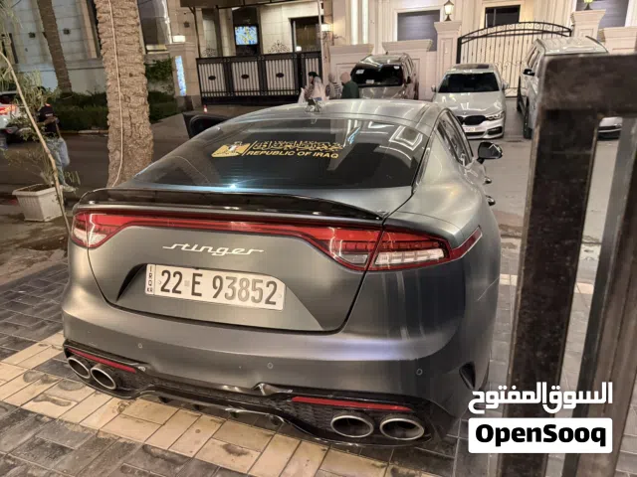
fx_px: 442
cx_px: 318
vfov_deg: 56.8
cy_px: 238
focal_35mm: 24
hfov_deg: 71.6
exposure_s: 1/49
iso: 800
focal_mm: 6.76
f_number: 1.78
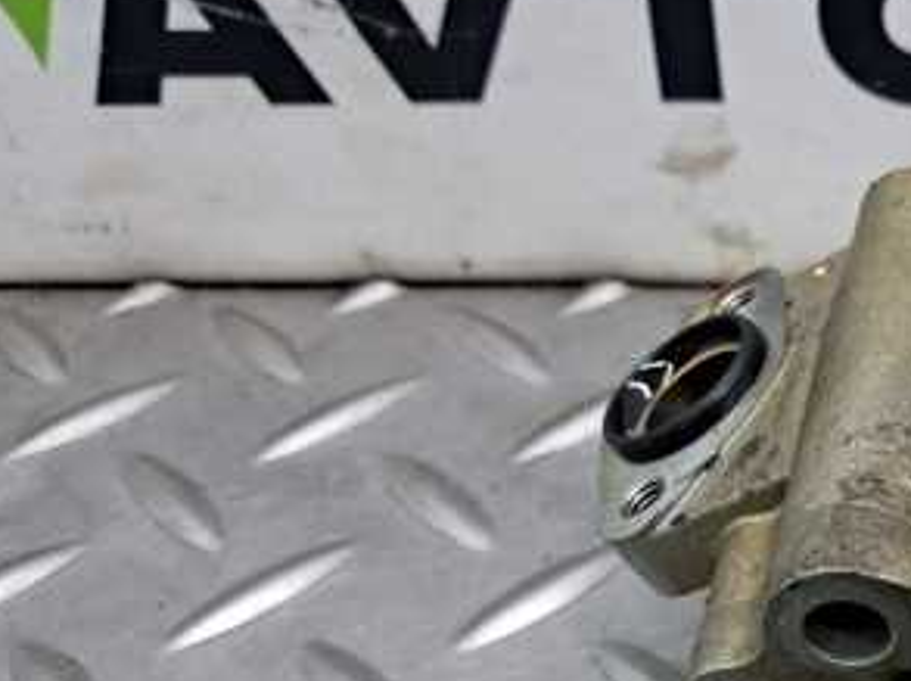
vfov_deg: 24.4
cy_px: 549
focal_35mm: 59
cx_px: 979
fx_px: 1551
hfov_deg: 29.7
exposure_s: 1/50
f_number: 1.8
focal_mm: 4
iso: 125
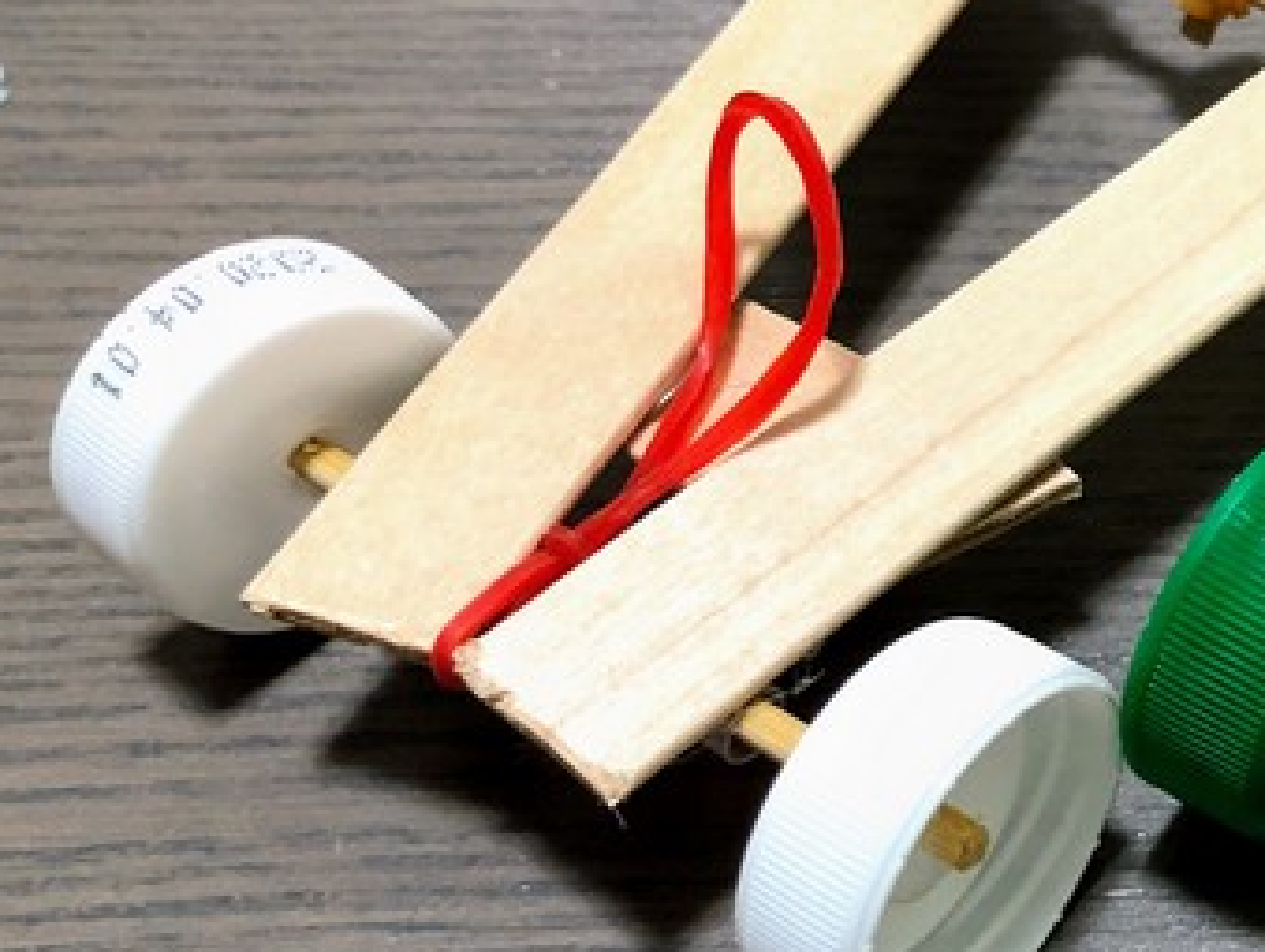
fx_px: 2414
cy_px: 482
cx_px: 1459
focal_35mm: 66
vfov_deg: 22.3
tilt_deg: -49.6
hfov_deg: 26.5
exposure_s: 1/15
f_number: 1.8
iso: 50
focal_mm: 4
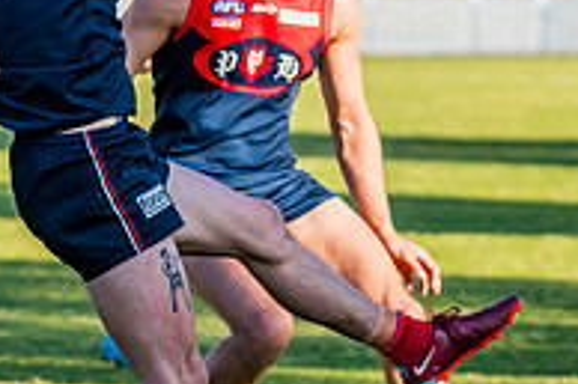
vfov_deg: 2.6
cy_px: 7
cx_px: -58
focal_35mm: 526
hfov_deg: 3.9
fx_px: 8438
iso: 800
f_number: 6.3
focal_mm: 170
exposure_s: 1/1600
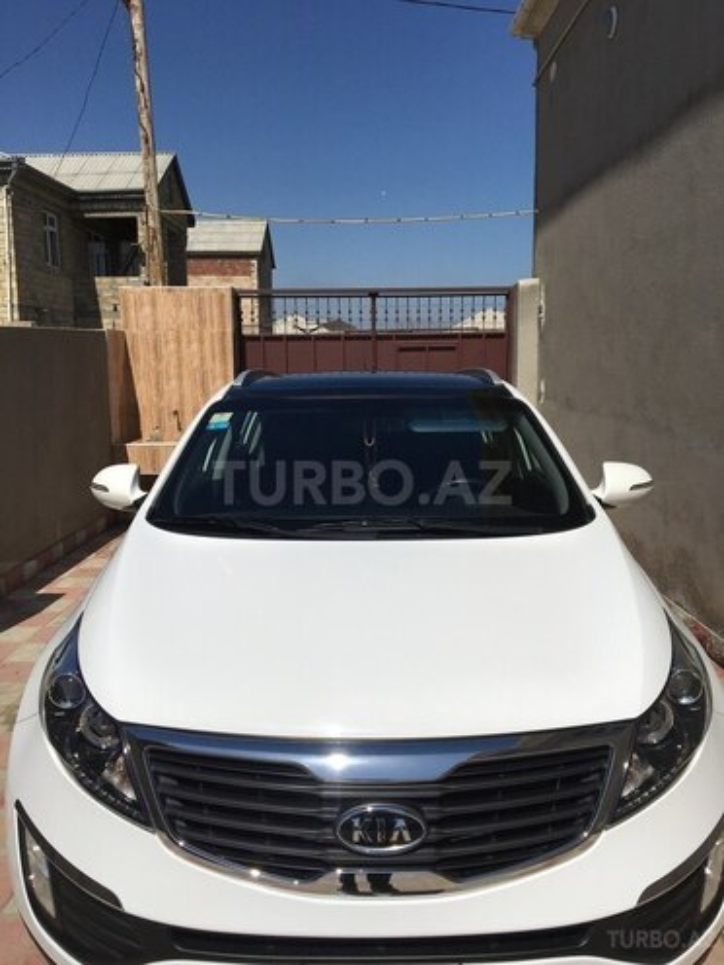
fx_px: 809
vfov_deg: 61.7
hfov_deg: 48.2
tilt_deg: -8.3
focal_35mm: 29
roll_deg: +0.9
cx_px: 362
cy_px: 482
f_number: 2.2
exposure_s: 1/6993
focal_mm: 4.15
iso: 25
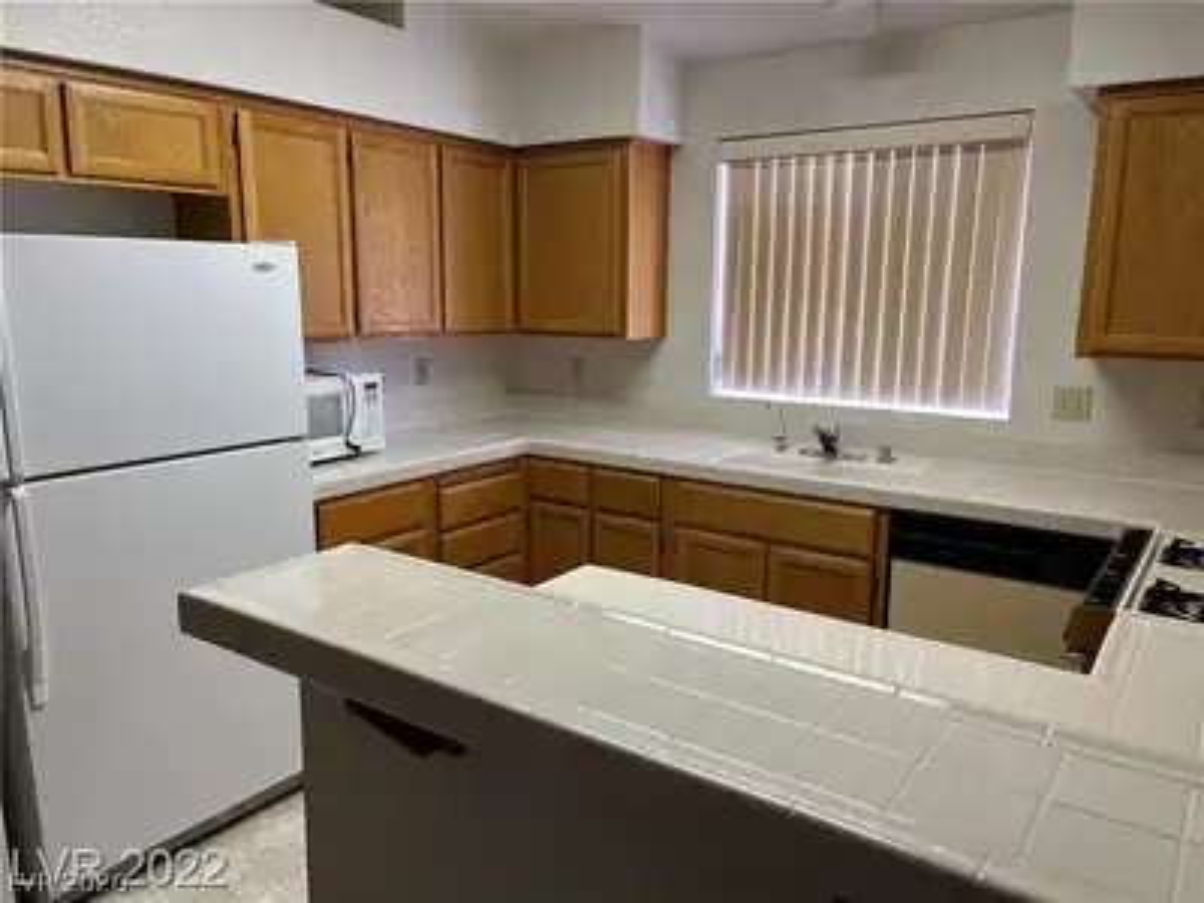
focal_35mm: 26
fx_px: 904
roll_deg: -0.5
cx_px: 602
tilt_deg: -10.5
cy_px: 452
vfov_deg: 53.1
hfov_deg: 67.3
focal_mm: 5.1
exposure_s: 1/60
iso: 80
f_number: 1.6
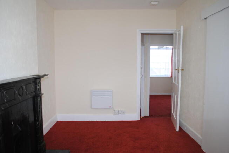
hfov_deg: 67.3
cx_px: 114
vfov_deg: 48.0
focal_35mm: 27
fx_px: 172
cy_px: 76
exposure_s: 1/60
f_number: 4
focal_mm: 18
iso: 200
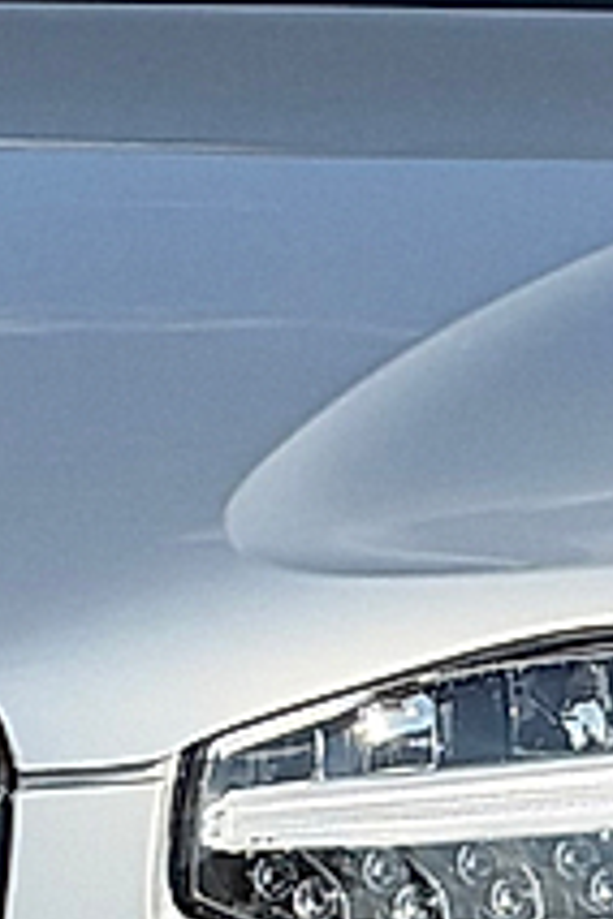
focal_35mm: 780
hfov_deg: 1.8
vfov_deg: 2.6
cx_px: 358
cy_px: 656
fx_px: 19921
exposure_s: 1/664
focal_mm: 16.89
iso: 20
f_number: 2.8
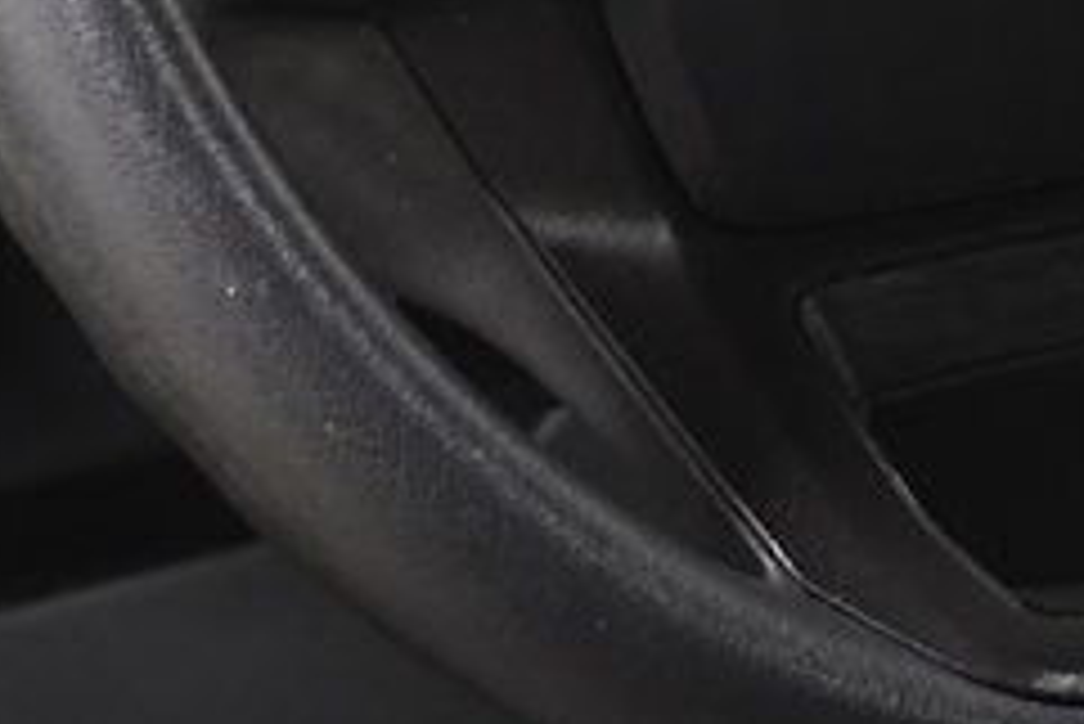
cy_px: -375
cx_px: 1259
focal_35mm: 191
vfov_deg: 7.1
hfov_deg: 10.6
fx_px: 5754
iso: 2500
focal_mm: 30
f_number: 4.5
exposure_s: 1/125
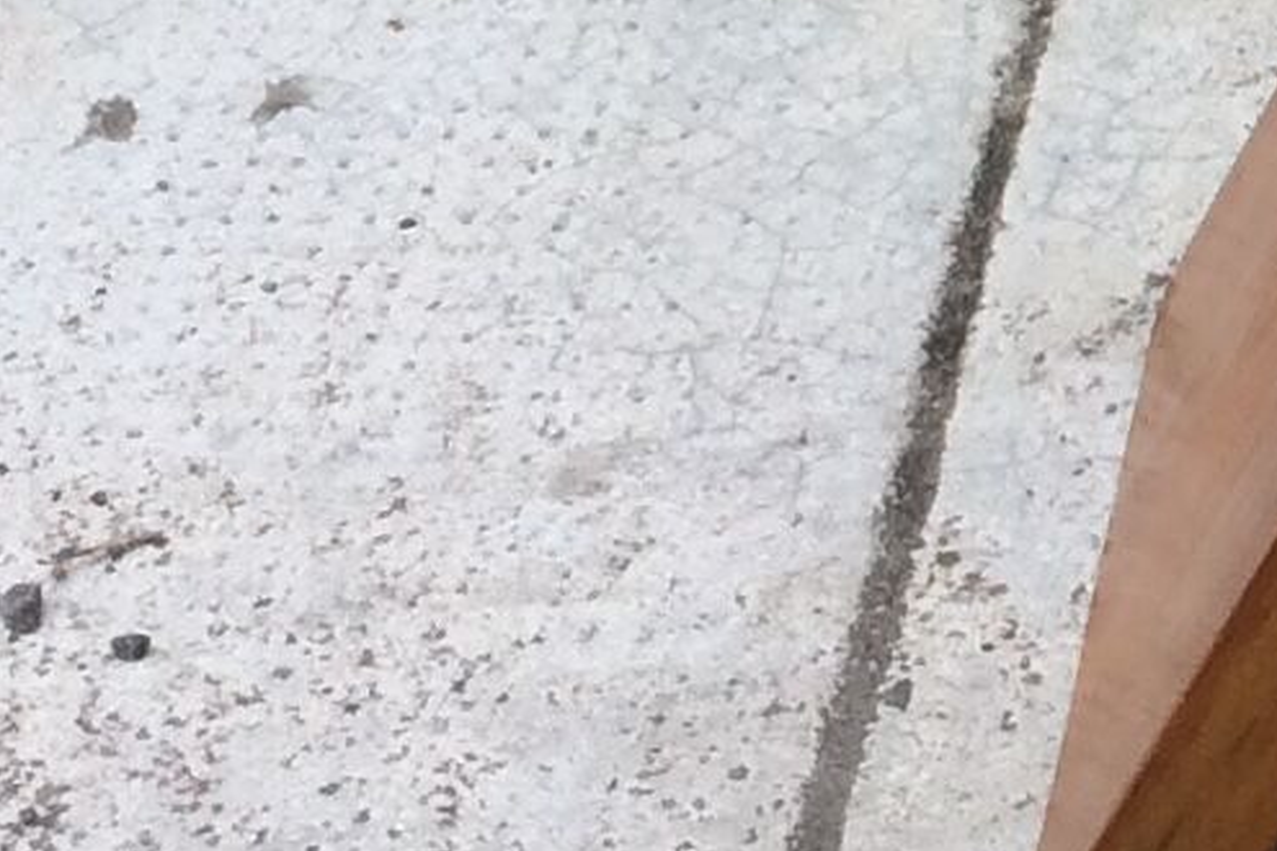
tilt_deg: -28.7
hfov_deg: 9.8
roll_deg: +0.5
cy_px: -1282
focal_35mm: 199
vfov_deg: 6.5
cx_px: 2224
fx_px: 7058
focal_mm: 4.15
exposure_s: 1/159
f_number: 2.2
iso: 32
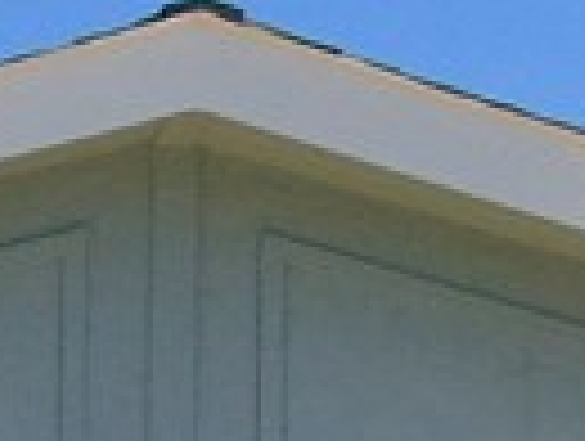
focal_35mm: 275
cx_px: -176
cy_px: 1066
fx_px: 4656
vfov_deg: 5.3
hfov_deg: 7.1
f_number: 8.3
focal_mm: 6.3
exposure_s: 1/250
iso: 80
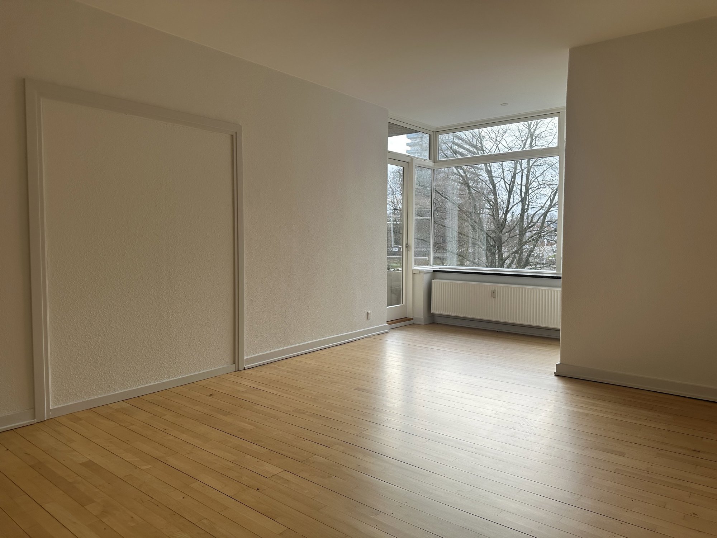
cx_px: 358
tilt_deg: -3.5
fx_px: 497
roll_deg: +0.1
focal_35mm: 24
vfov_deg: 56.8
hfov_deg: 71.6
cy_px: 269
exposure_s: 1/271
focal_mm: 6.86
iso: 80
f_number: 1.78
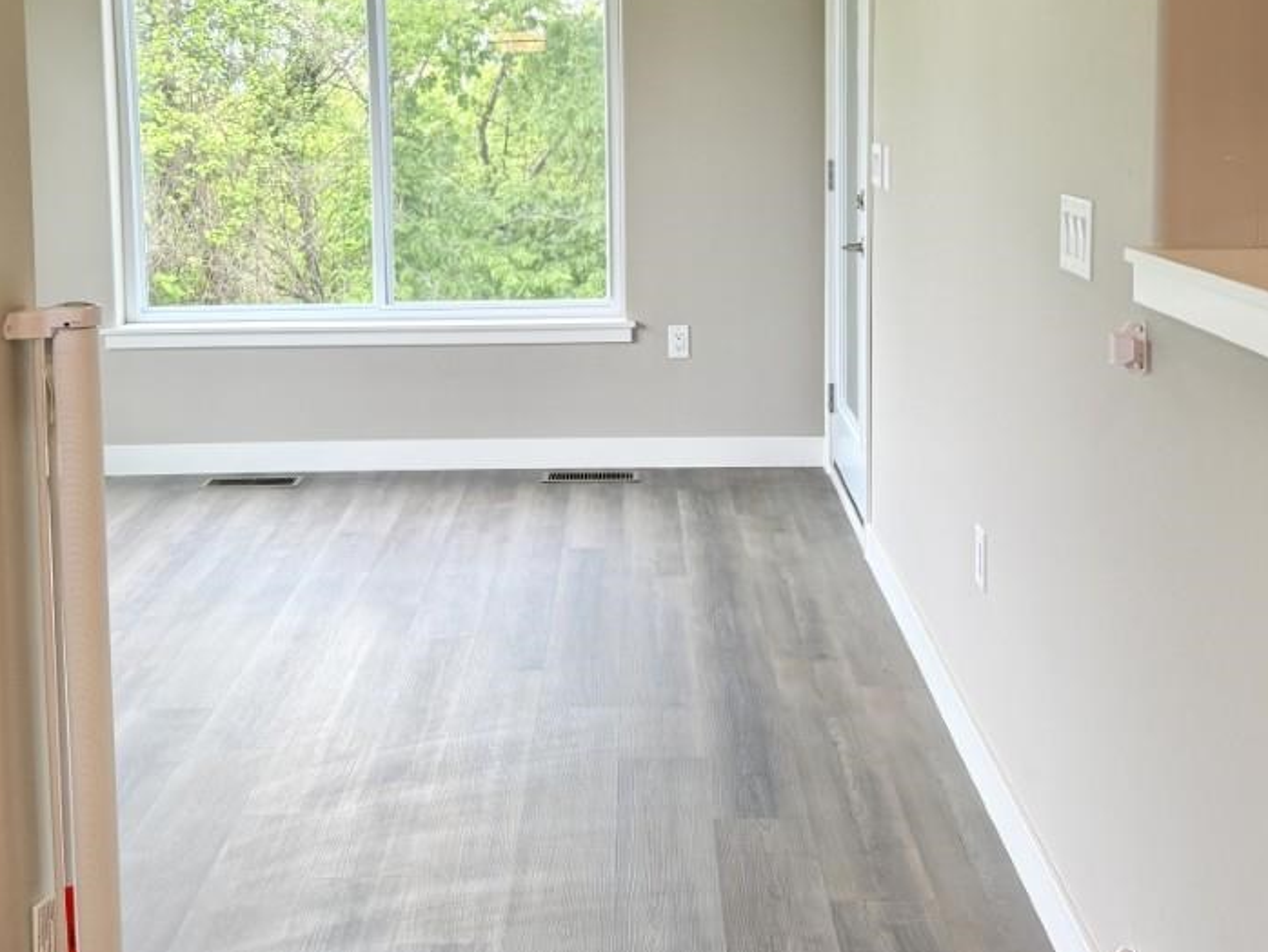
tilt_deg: -5.2
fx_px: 1612
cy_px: 223
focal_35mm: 44
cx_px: 634
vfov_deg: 32.2
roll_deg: +0.8
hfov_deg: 42.9
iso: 100
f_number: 1.78
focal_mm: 6.76
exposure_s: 1/120
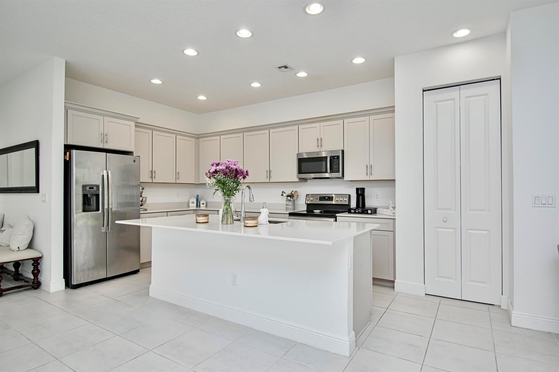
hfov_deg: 85.4
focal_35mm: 20
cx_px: 280
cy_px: 186
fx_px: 303
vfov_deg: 63.2
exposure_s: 1/125
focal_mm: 13
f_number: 5.6
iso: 720
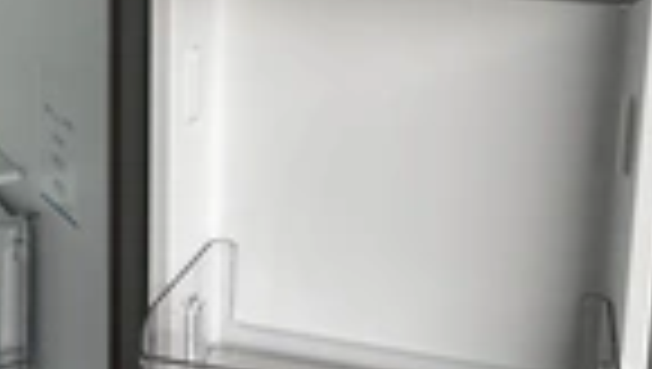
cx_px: 220
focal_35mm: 87
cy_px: -45
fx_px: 1506
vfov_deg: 13.6
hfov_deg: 24.3
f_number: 1.8
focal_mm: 3
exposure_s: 1/383
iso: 25
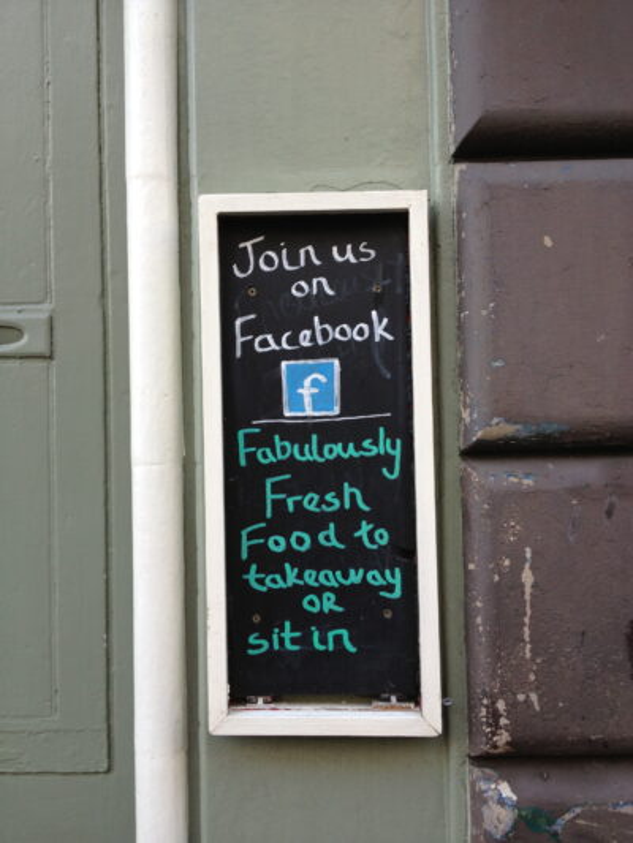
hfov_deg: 40.7
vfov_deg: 52.6
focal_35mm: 35
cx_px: 316
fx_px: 853
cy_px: 422
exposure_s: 1/120
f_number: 2.4
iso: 50
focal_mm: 4.28
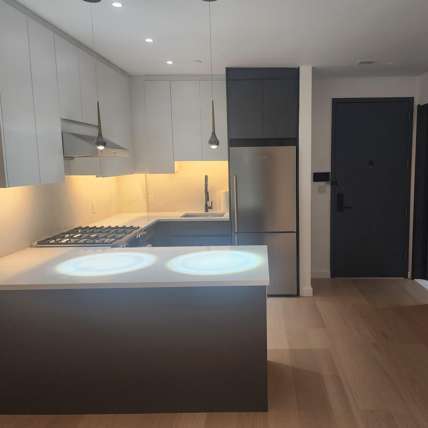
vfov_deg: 57.3
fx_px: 392
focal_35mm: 28
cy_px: 207
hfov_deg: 56.8
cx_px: 257
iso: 125
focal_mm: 6.4
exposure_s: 1/120
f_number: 1.8
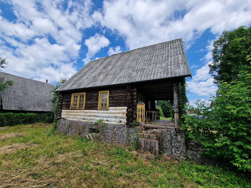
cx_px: 126
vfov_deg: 89.9
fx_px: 94
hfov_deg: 106.2
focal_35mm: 13
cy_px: 94
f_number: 2.2
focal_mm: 2.2
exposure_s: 1/2200
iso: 50
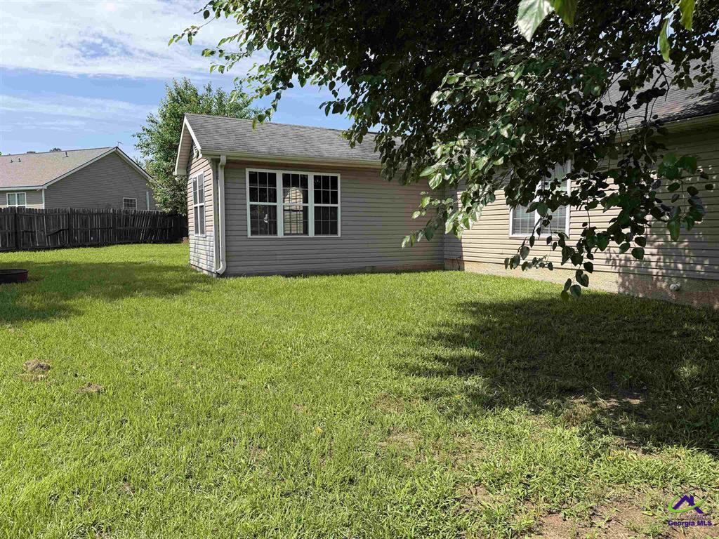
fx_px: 498
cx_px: 360
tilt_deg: -6.0
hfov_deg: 71.6
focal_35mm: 24
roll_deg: -0.2
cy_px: 270
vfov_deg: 56.8
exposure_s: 1/3279
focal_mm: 6.76
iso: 80
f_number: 1.78
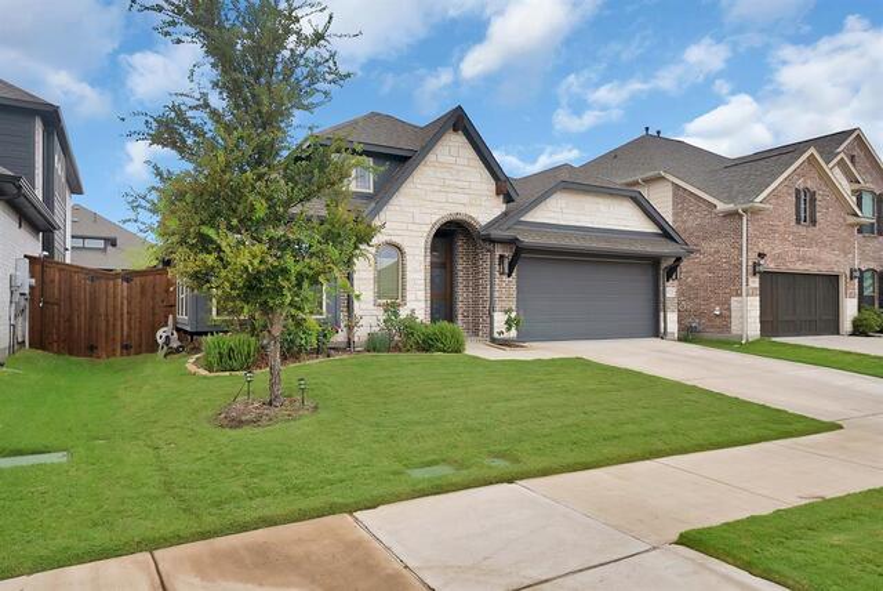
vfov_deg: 57.3
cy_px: 296
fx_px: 540
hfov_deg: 78.5
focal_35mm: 22
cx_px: 442
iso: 640
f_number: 6.3
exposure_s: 1/160
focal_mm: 22
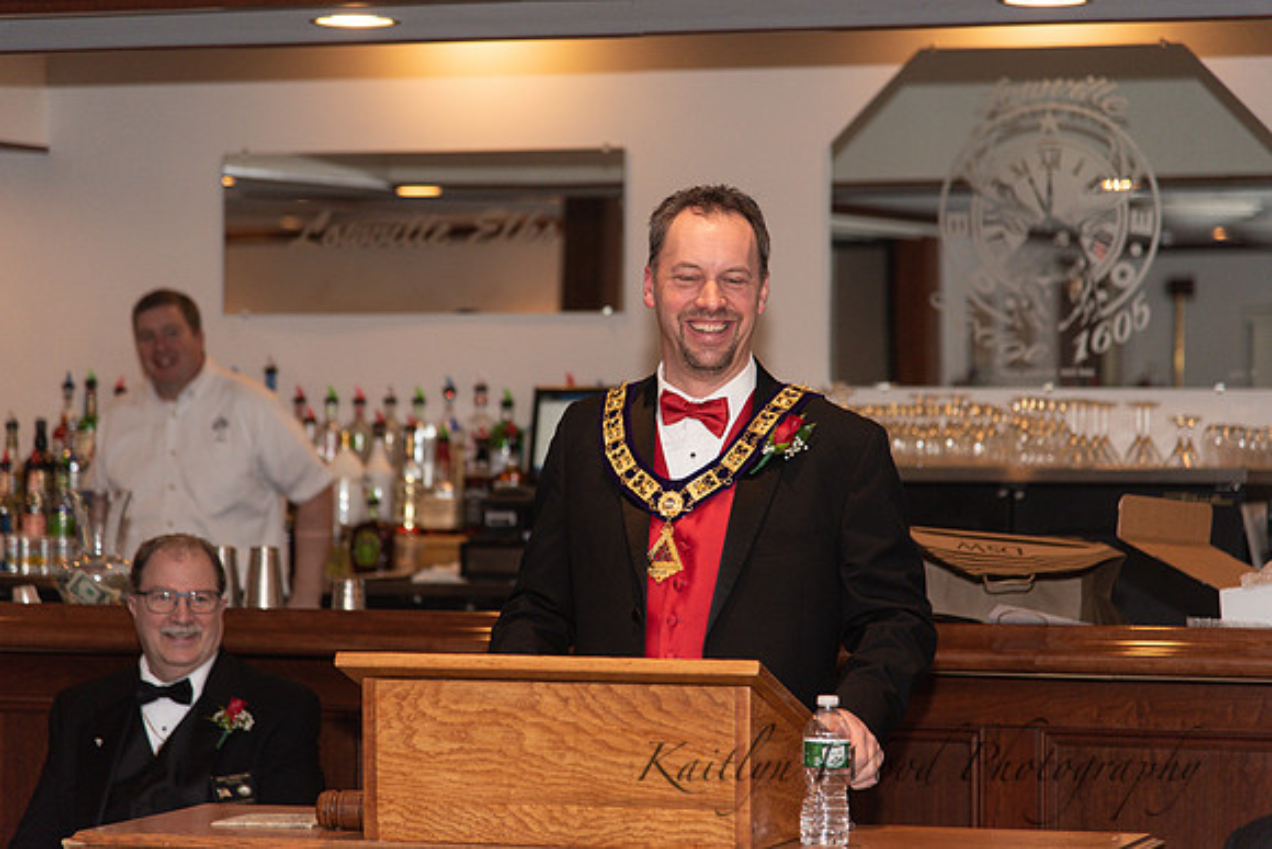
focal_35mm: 120
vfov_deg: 11.4
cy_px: 424
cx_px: 636
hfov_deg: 17.1
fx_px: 4241
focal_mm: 120
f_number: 4
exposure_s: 1/200
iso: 800
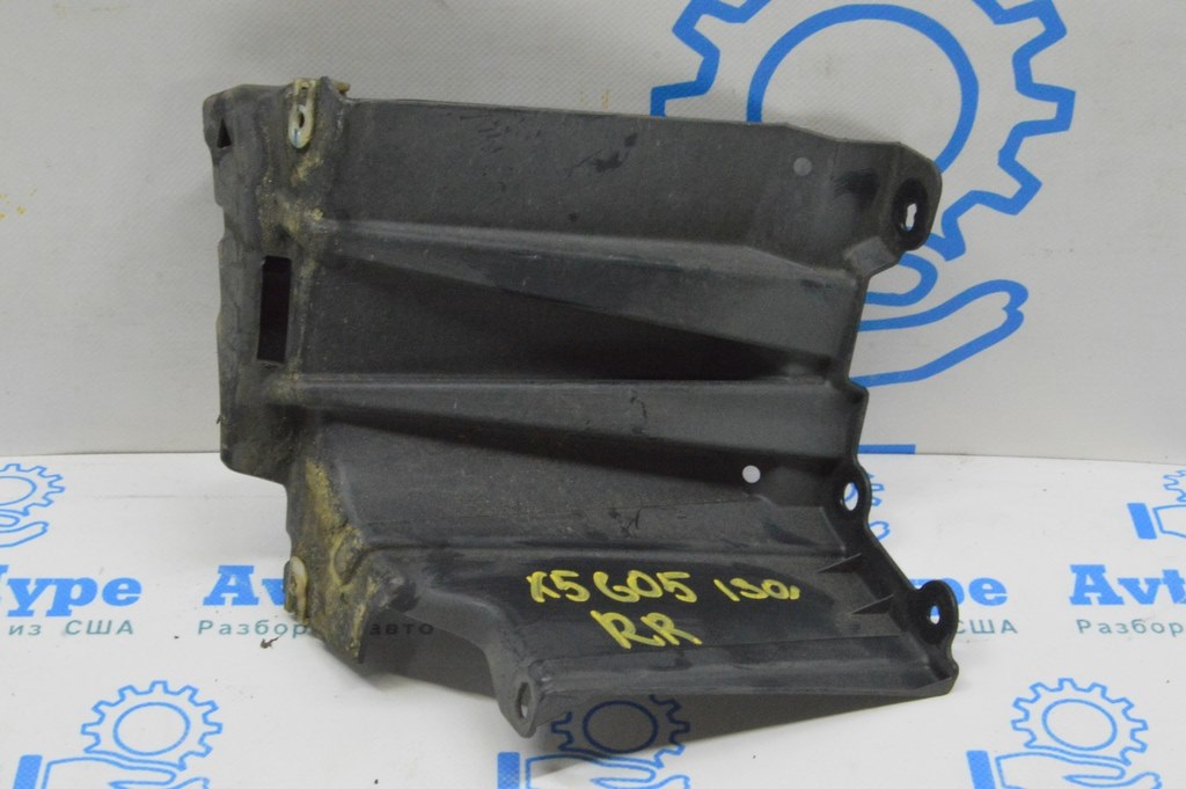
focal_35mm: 68
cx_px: 593
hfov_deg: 29.9
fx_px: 2222
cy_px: 394
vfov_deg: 20.1
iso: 6400
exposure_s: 1/20
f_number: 20
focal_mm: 45
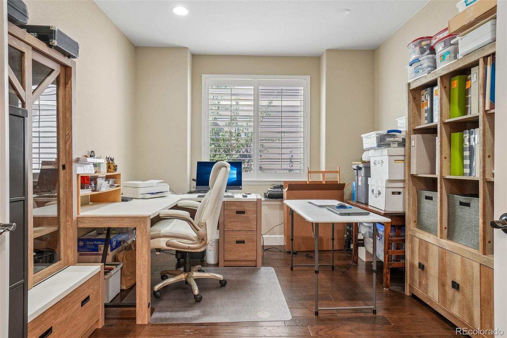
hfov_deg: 81.2
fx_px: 296
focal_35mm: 21
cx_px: 254
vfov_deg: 59.5
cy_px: 169
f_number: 8
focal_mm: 14
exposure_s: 1/13
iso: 400
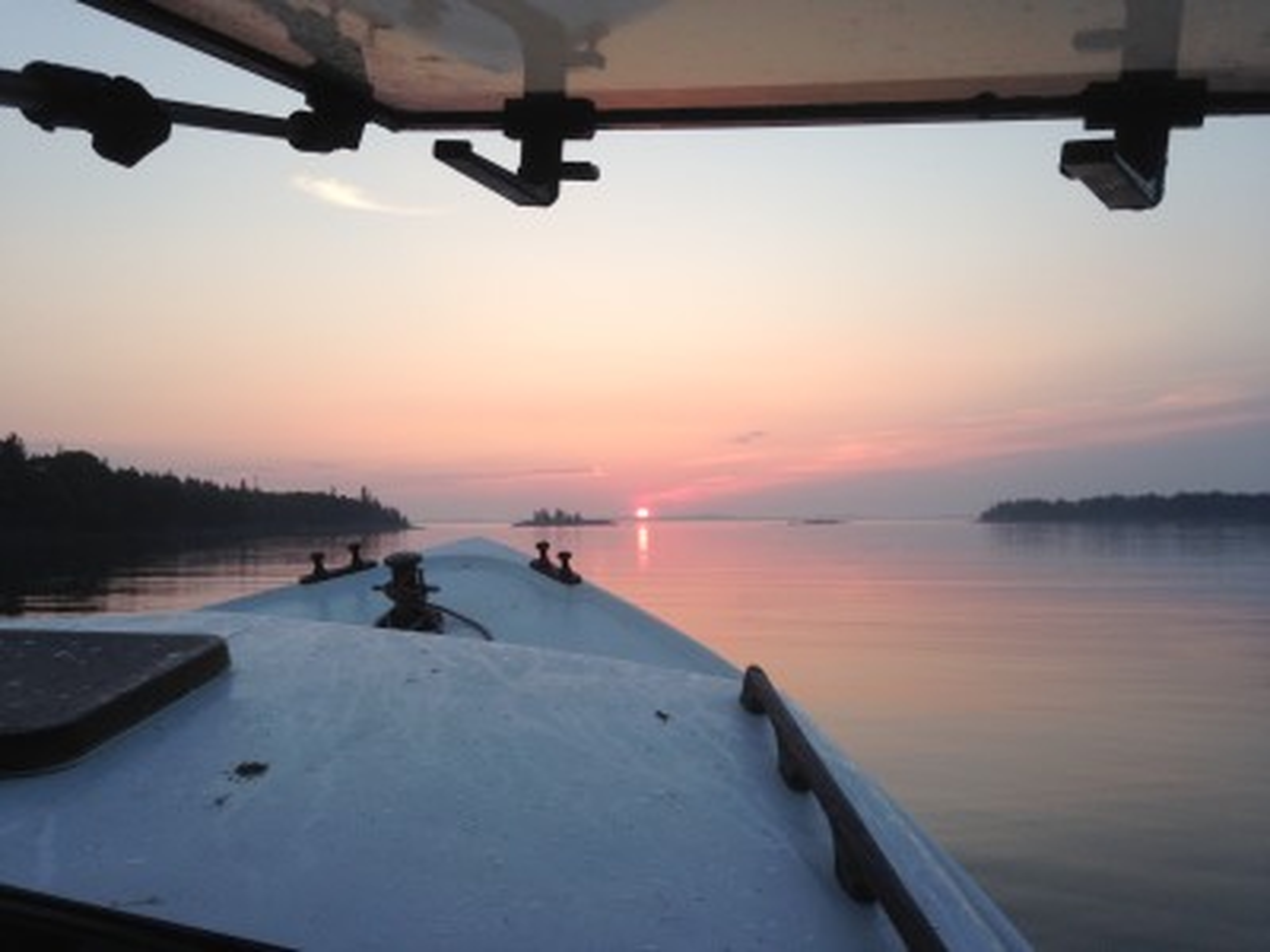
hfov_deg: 55.4
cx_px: 635
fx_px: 1211
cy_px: 476
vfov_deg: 42.9
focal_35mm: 33
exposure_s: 1/176
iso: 50
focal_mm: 4.12
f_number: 2.4
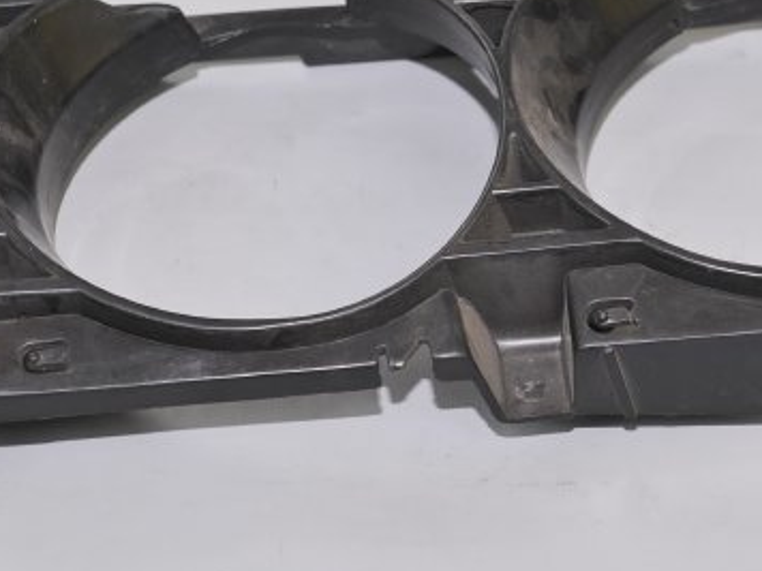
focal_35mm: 170
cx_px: 561
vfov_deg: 8.7
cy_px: 180
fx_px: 3742
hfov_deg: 11.6
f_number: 5.6
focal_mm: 70
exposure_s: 1/160
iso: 200
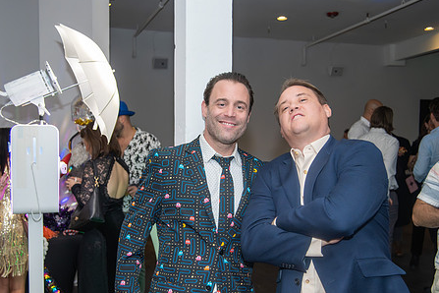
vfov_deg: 28.0
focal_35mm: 48
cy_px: 172
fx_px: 585
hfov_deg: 41.1
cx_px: 212
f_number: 4.5
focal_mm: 37
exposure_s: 1/160
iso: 2500
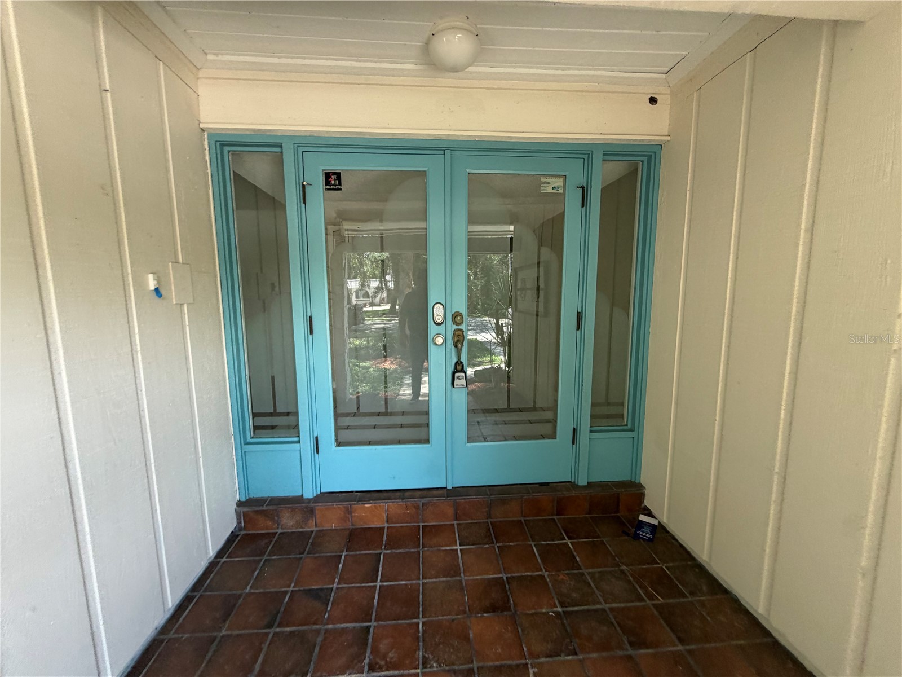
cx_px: 451
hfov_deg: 102.1
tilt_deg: -6.3
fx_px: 365
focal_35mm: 14
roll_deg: -1.9
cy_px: 338
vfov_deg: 85.7
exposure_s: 1/121
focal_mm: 2.22
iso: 125
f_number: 2.2
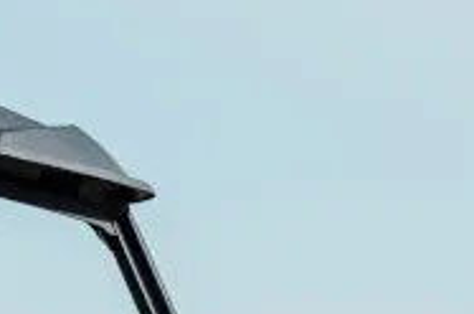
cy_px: 666
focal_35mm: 406
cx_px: -489
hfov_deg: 5.0
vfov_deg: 3.3
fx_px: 5332
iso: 100
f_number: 10
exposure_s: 1/320
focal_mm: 63.1
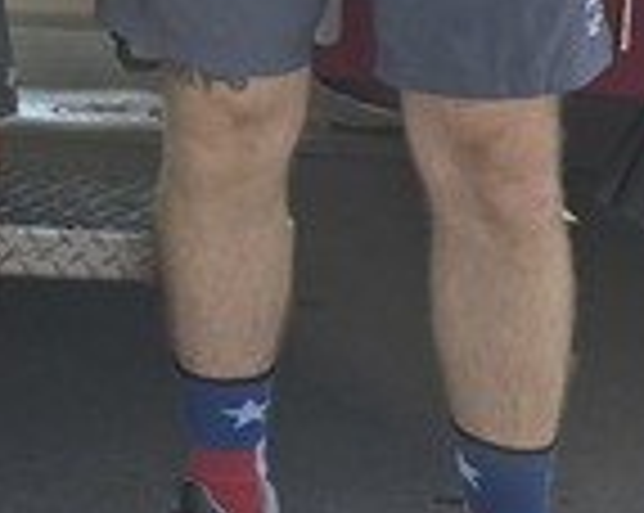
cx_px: -658
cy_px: -774
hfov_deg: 10.9
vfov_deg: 8.6
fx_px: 3064
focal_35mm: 161
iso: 12
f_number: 1.7
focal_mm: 6.3
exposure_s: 1/738
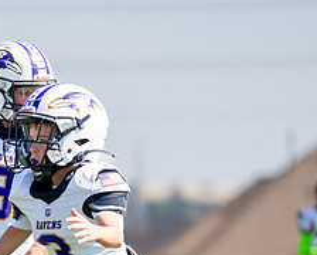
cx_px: -100
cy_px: 333
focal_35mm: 618
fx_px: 5808
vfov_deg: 2.5
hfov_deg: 3.1
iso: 250
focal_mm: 200
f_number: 2.8
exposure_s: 1/5000
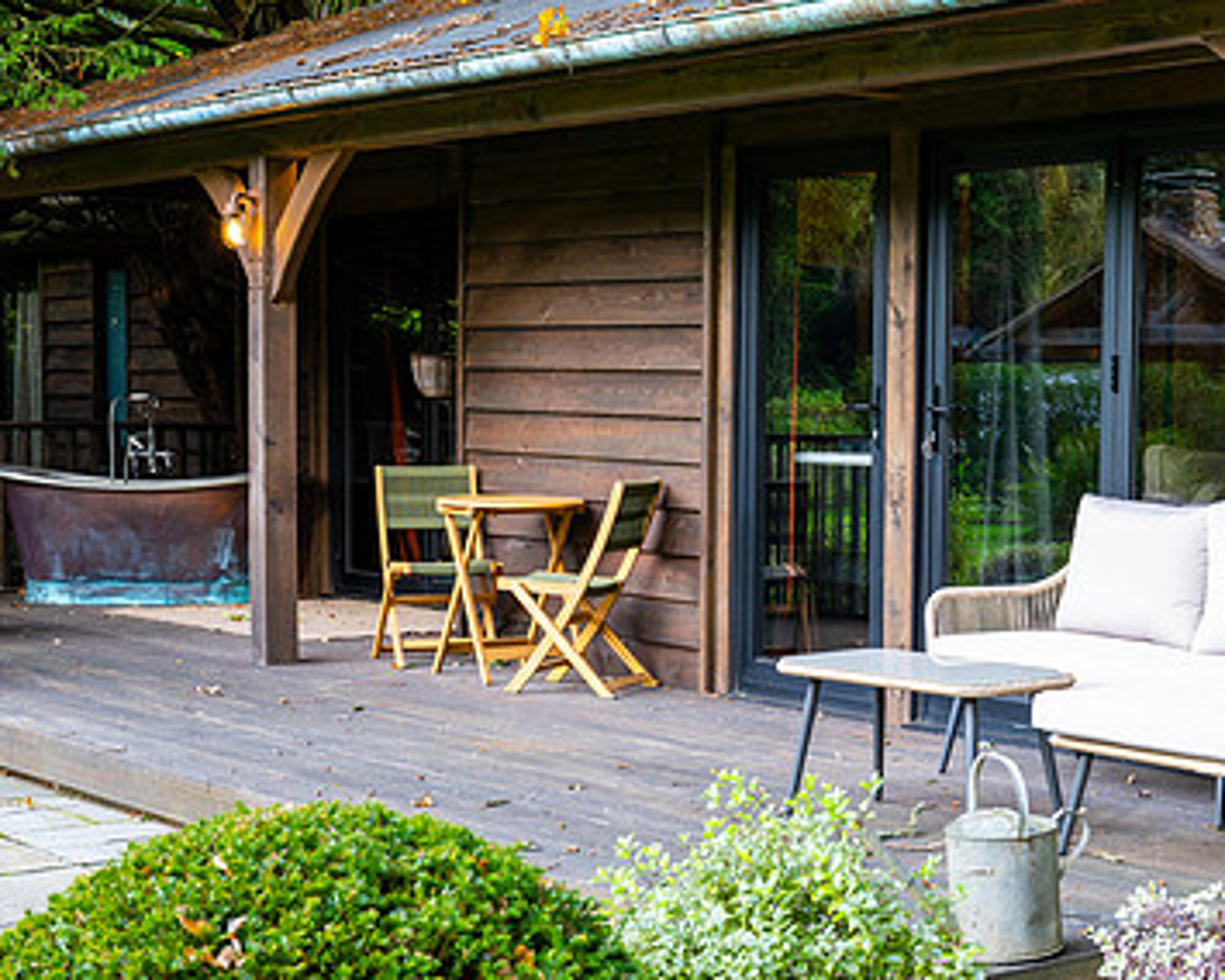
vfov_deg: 23.1
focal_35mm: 66
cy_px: 564
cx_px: 928
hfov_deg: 28.3
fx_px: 2393
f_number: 6.3
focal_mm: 43
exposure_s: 1/25
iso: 200
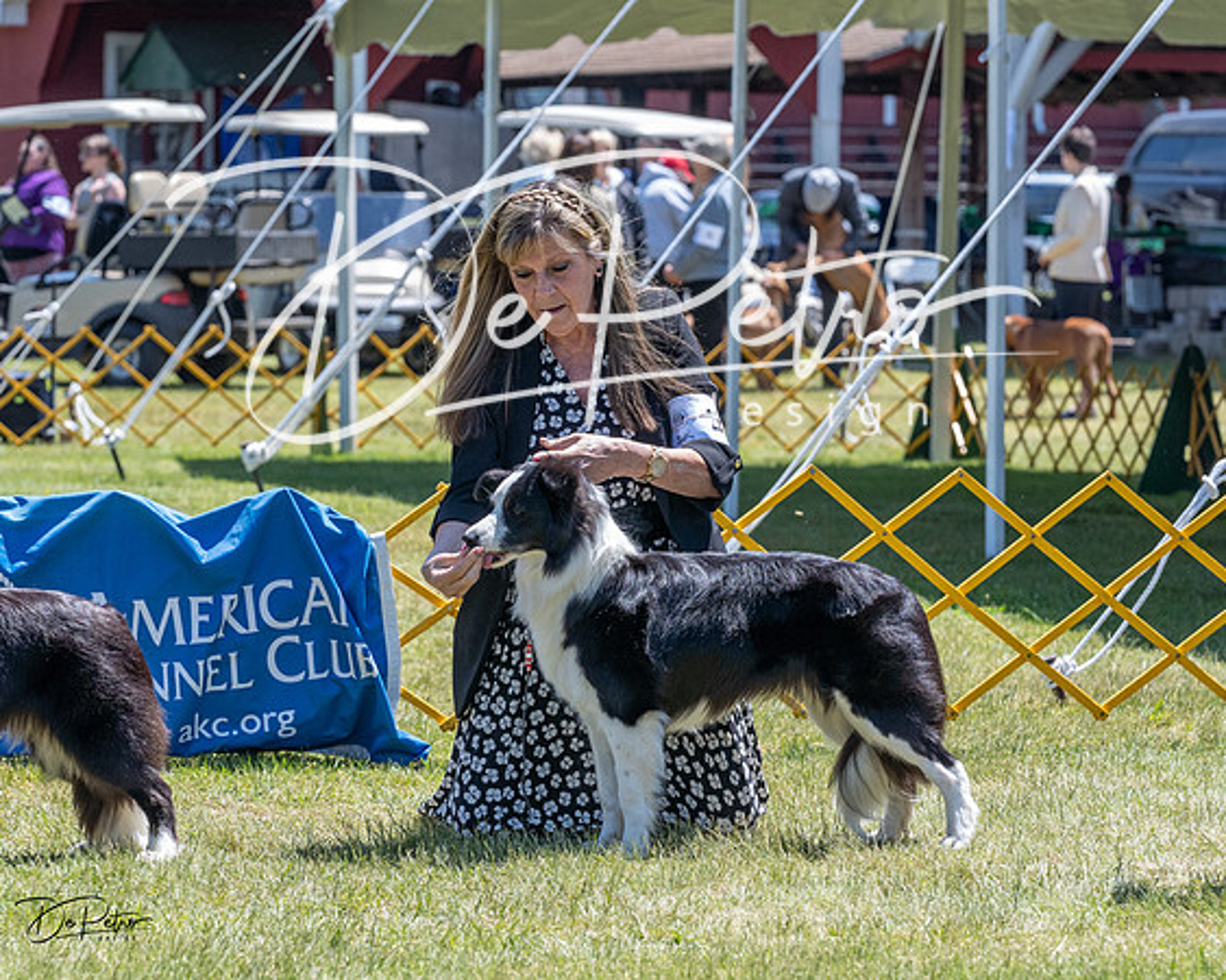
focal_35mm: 163
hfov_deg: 11.8
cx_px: 613
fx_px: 5923
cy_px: 490
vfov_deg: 9.5
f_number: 7.1
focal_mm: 133
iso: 1250
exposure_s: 1/1600
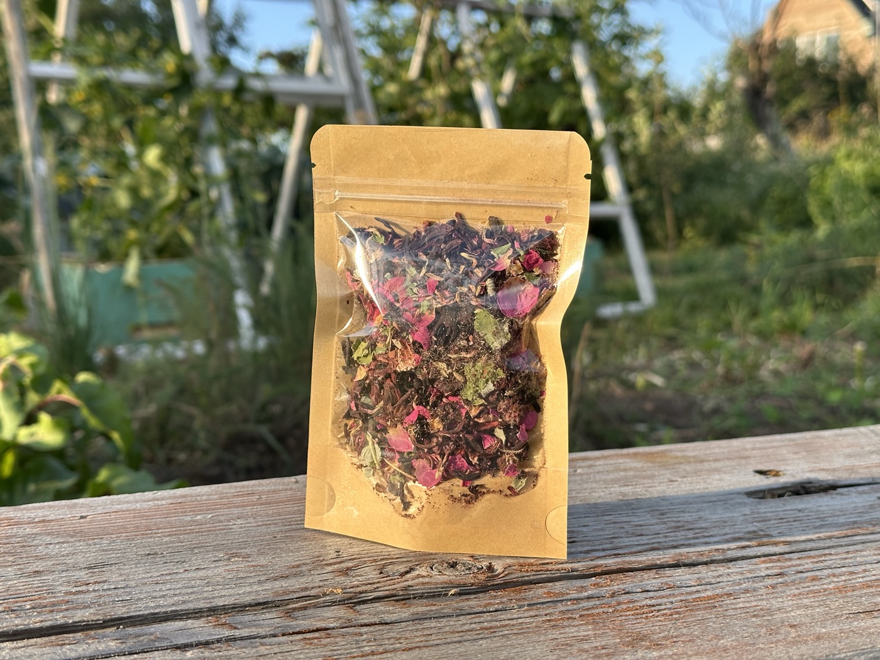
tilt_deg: -1.3
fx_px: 1220
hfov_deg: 39.7
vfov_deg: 30.3
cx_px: 440
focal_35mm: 48
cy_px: 330
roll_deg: -0.5
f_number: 1.78
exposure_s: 1/919
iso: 64
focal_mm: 6.86
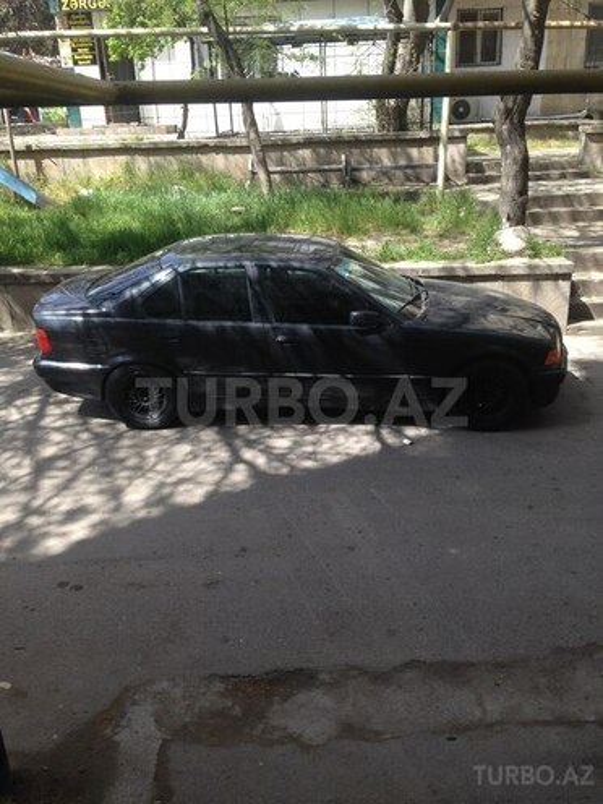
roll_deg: +1.3
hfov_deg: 42.9
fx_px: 766
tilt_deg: -17.0
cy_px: 402
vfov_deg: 55.4
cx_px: 302
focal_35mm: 33
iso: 50
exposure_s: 1/407
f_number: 2.4
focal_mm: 4.12
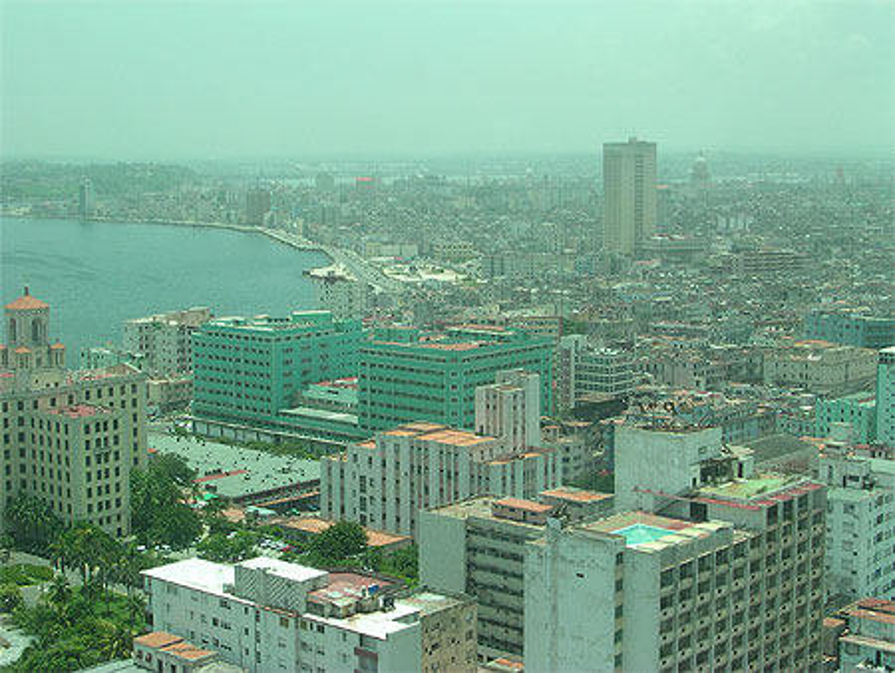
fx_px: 1500
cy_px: 336
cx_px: 448
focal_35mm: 58
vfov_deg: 25.3
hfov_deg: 33.2
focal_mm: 8.9
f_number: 3.4
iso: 100
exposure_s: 1/491
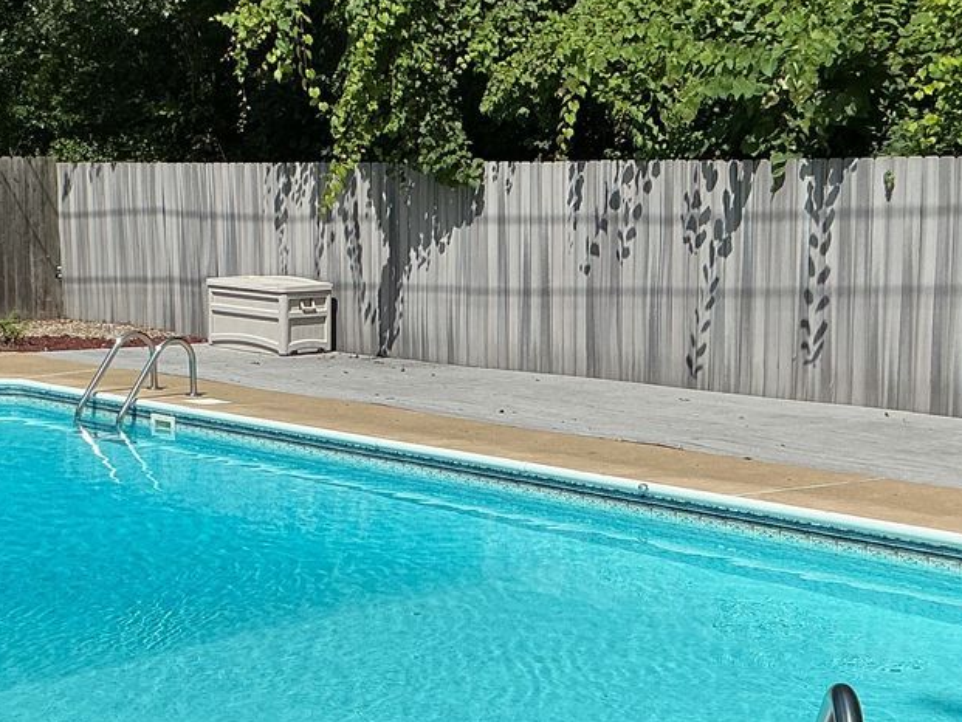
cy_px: 472
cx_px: 361
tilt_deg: -7.8
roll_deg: +1.3
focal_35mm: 70
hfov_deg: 27.7
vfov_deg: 21.0
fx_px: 1946
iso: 25
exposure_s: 1/4065
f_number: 1.8
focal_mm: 3
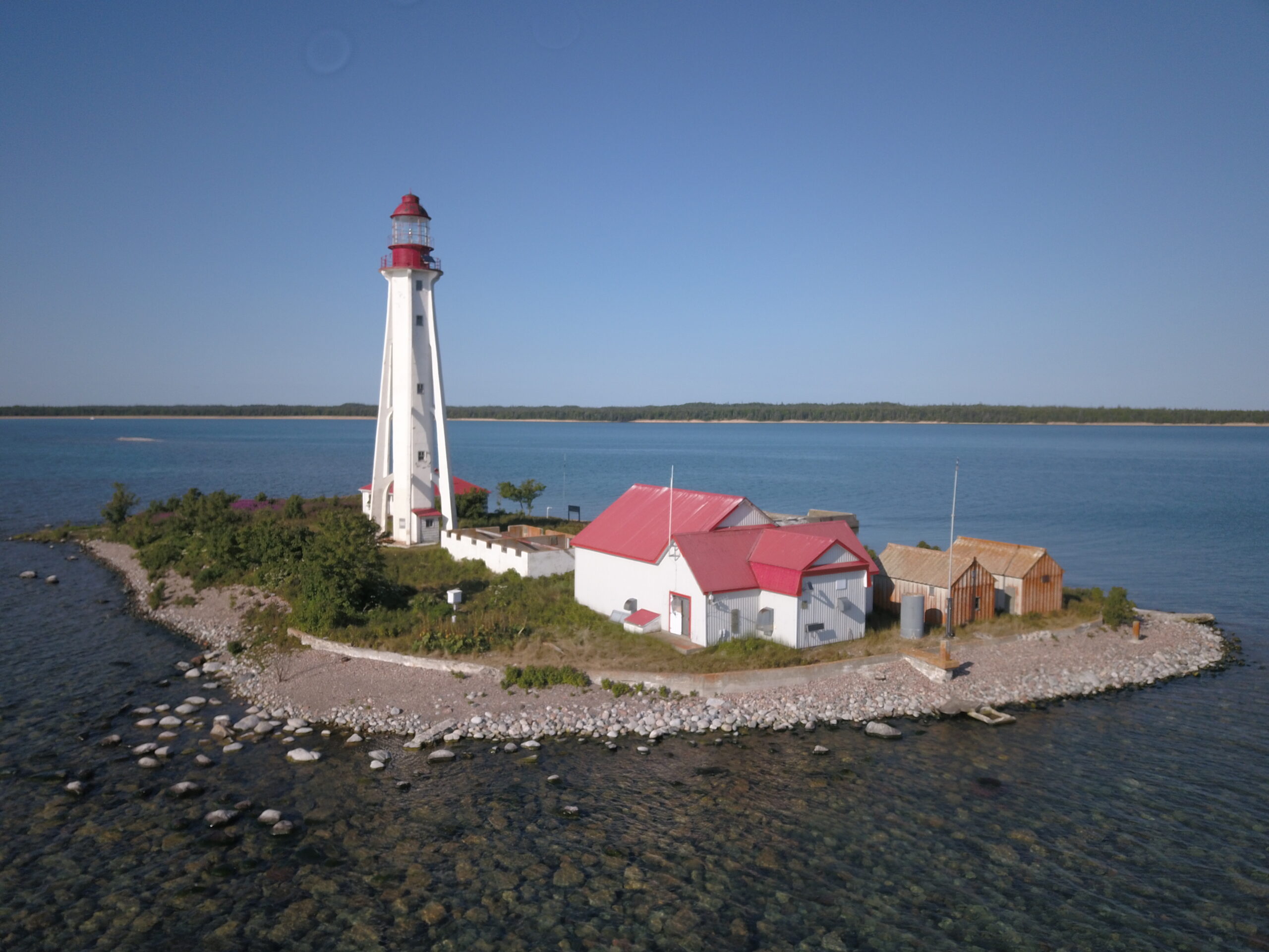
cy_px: 476
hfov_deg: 67.3
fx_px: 953
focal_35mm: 26
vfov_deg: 53.1
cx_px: 634
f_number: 2.2
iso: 100
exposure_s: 1/60
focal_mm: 4.73
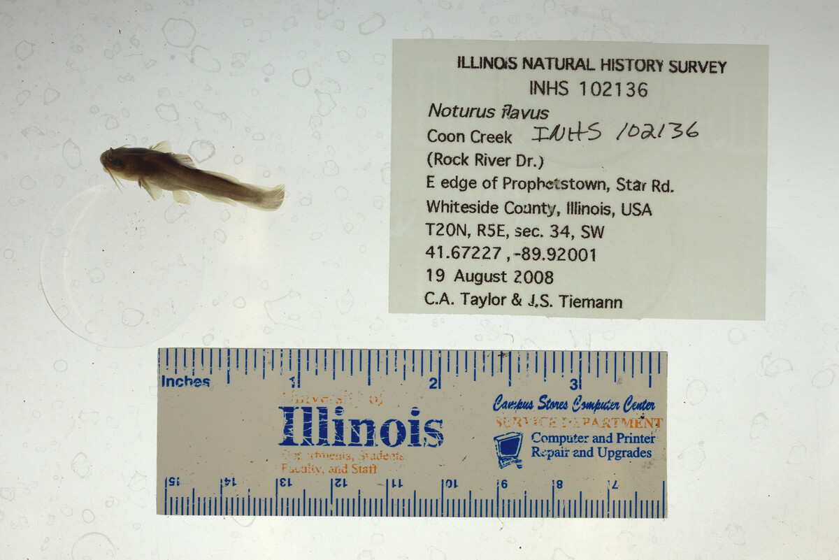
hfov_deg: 33.4
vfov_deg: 22.6
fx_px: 1399
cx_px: 420
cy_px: 280
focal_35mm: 60
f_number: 10
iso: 100
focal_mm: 60
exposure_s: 1/200
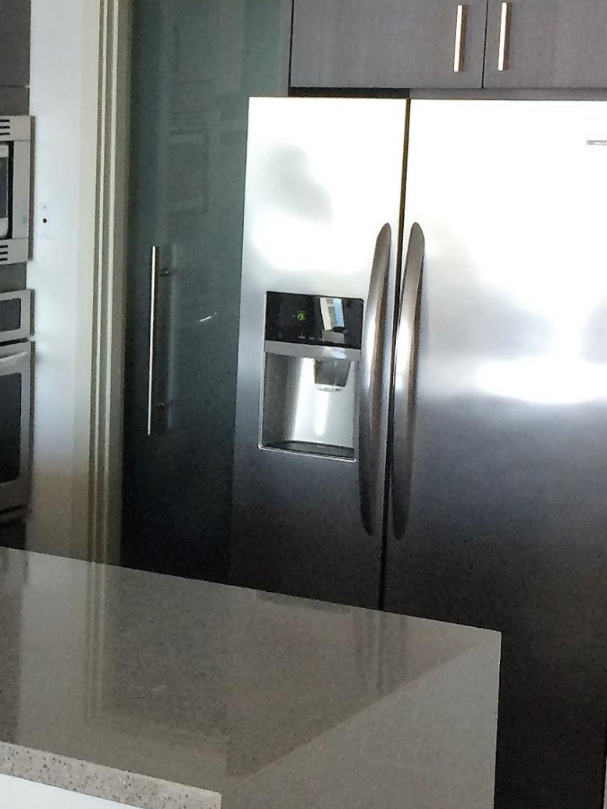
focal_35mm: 84
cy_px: 423
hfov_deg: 16.9
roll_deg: -0.8
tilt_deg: -10.3
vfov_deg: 23.3
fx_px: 1964
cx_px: -95
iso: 100
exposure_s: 1/30
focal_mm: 4.15
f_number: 2.2
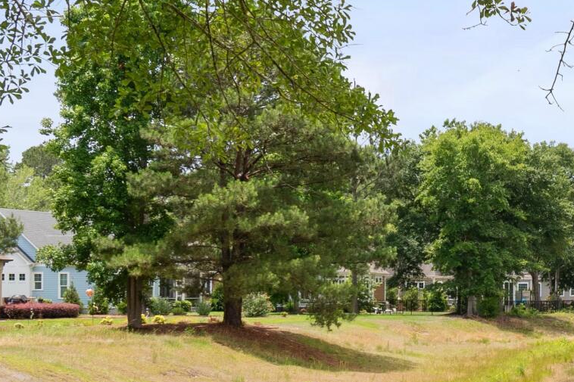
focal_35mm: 99
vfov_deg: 13.8
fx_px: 1578
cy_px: 278
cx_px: 597
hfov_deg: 19.9
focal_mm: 17
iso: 100
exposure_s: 1/160
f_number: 6.3
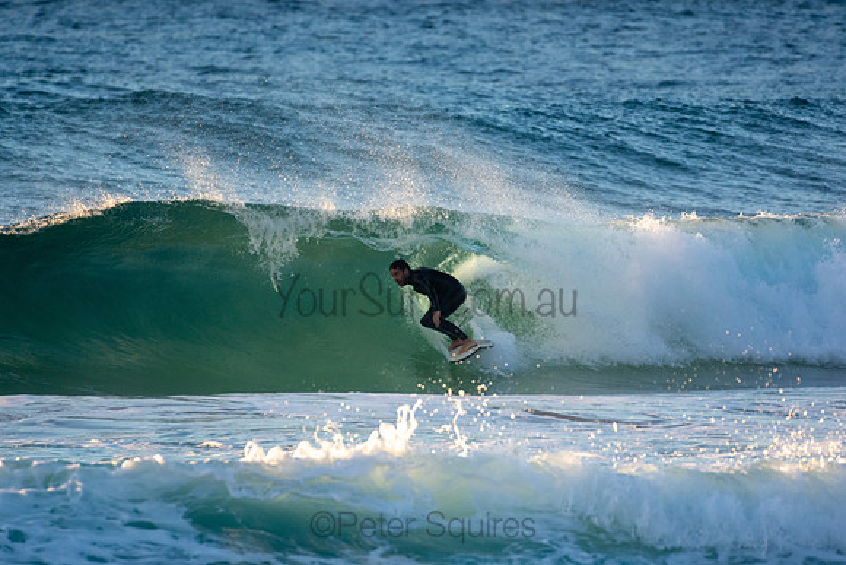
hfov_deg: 2.7
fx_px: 17628
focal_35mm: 750
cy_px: 282
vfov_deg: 1.8
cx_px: 423
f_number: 5.6
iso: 720
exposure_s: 1/1000
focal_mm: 500
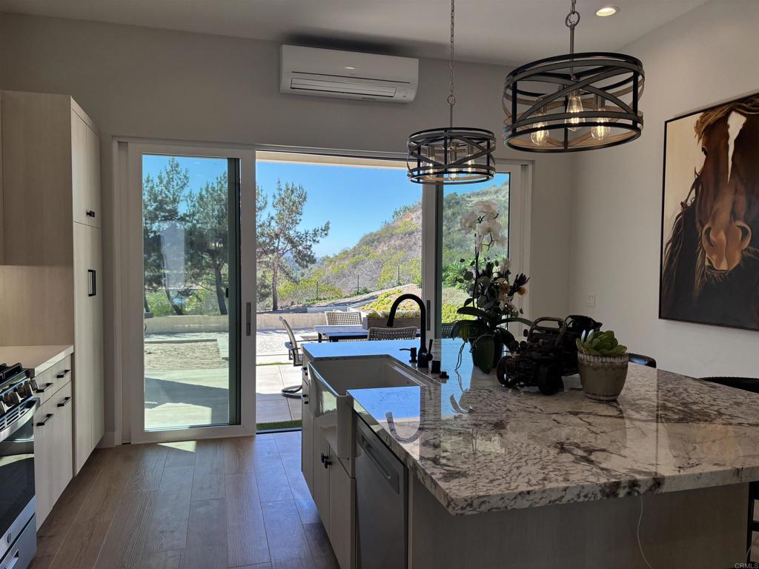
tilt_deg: -2.3
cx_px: 380
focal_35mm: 26
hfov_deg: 67.3
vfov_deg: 53.1
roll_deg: -0.5
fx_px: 570
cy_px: 284
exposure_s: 1/505
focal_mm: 5.96
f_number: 1.6
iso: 50
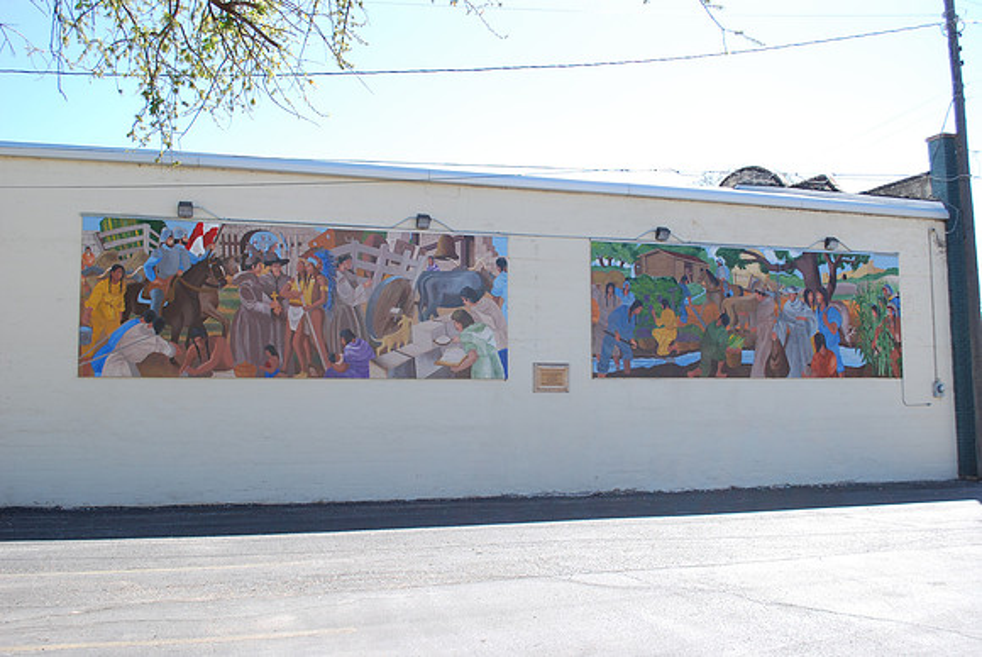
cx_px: 491
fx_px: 901
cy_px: 328
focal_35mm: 33
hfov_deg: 57.2
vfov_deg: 40.1
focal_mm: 22
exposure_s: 1/160
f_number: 6.3
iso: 100
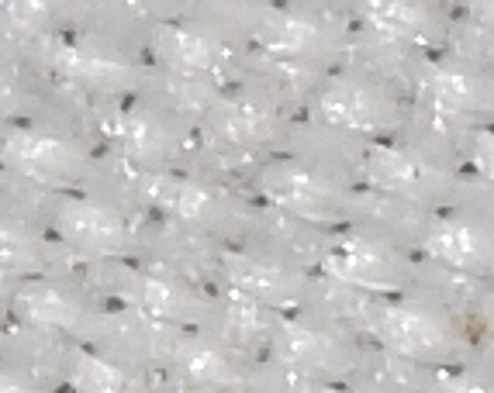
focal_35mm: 1156
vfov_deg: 1.3
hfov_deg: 1.7
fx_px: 16878
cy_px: 1086
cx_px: 339
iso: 100
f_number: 13
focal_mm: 122
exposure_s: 1/160
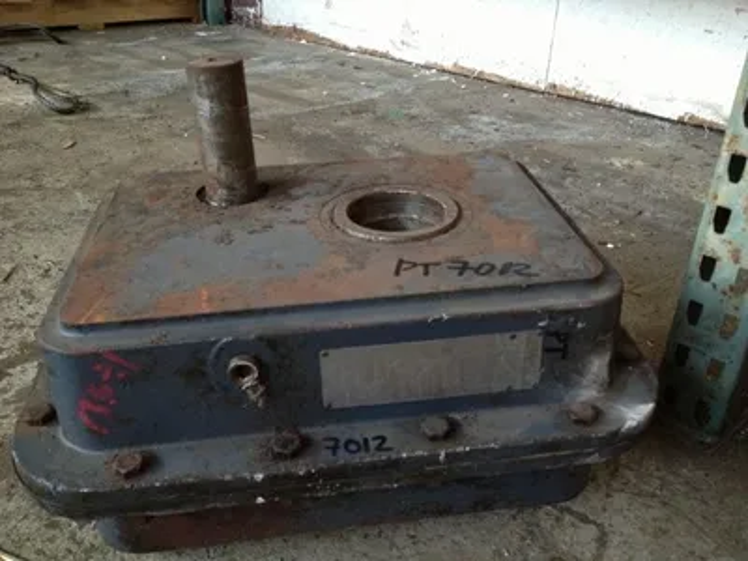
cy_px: 280
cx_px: 374
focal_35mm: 35
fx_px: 756
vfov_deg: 40.7
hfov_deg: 52.6
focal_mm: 4.28
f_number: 2.4
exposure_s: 1/20
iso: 320
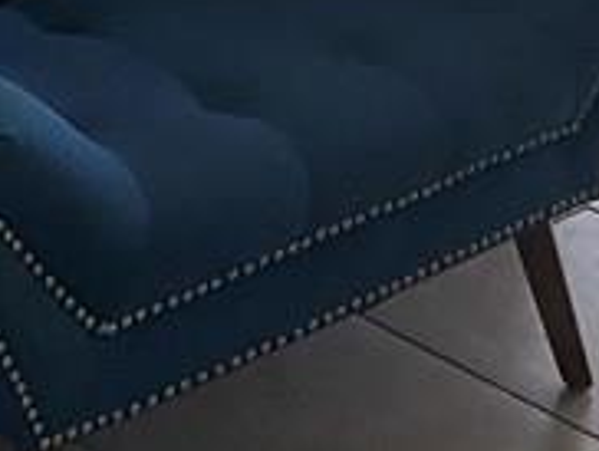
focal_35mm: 146
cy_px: -672
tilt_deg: -6.0
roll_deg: -1.6
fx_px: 2530
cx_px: -372
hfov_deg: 12.6
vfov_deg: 9.1
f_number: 1.8
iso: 125
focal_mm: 4.25
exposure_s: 1/75
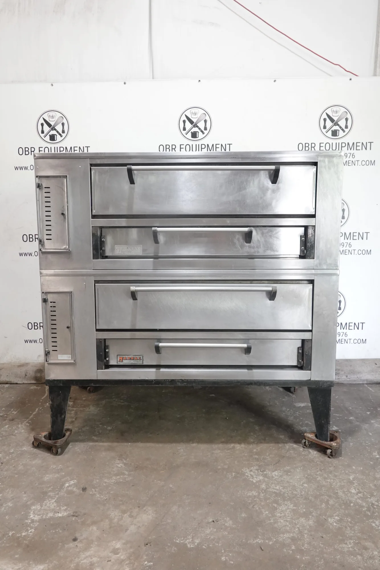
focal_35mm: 32
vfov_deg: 58.7
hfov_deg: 41.1
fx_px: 506
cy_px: 285
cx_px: 190
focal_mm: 11.76
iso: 800
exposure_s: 1/40
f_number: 3.5
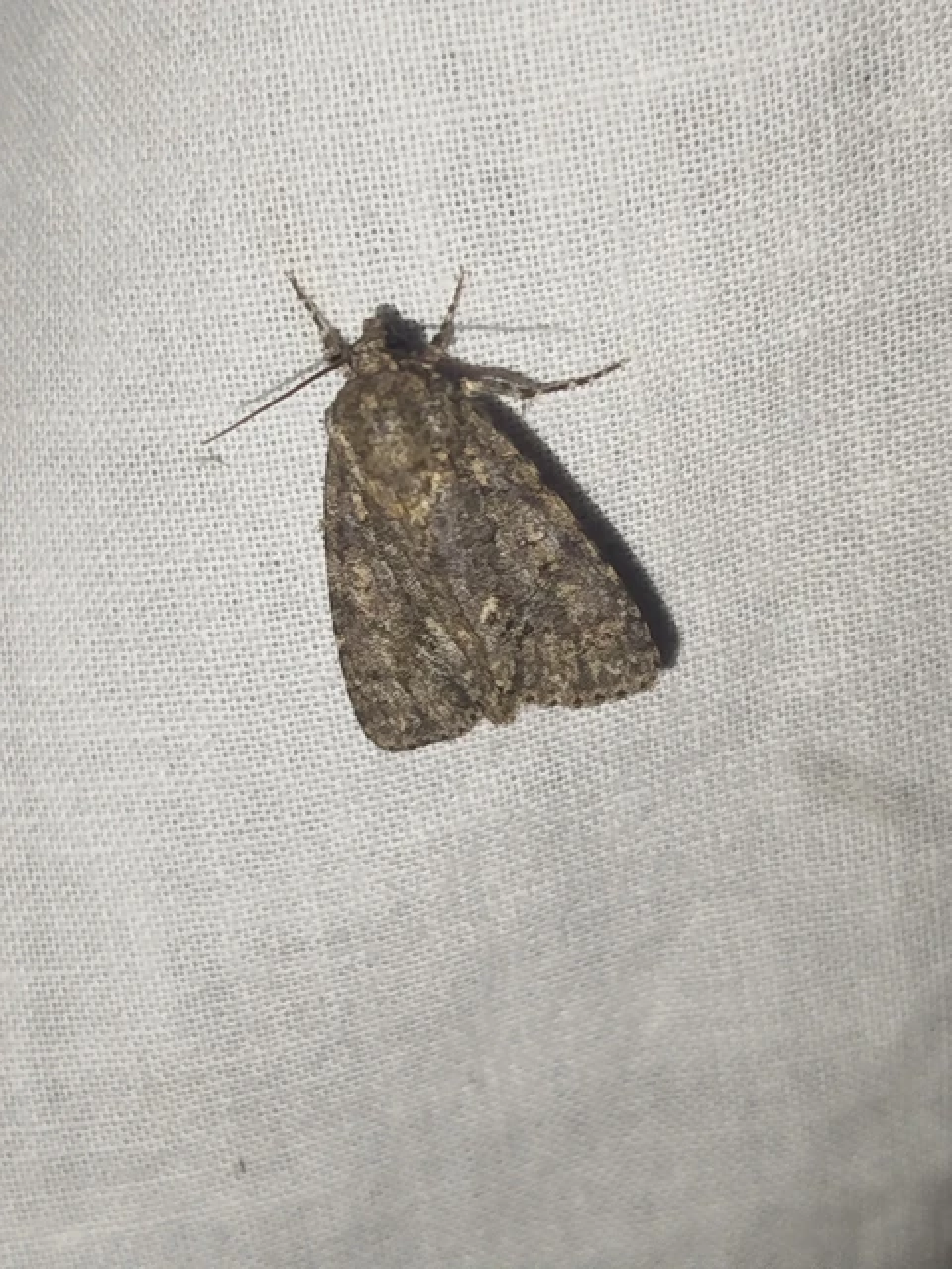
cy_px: 634
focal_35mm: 69
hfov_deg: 21.3
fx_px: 2530
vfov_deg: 28.2
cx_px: 476
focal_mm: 5.31
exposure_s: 1/50
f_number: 1.7
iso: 100
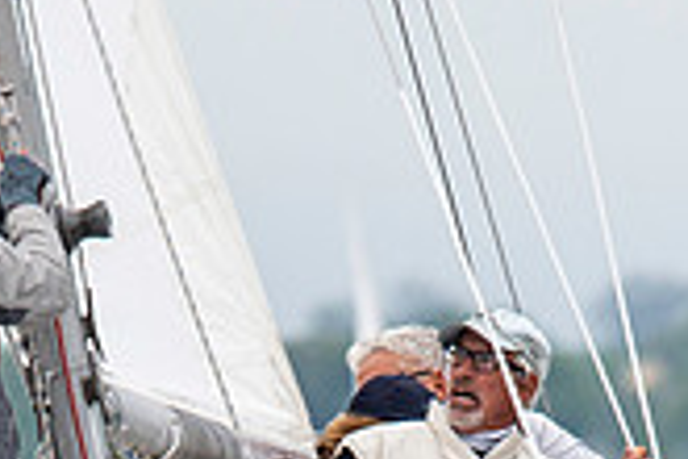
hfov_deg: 1.1
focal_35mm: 1804
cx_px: 309
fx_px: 34474
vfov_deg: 0.8
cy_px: 829
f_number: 5.6
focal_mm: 300
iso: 250
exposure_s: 1/2500
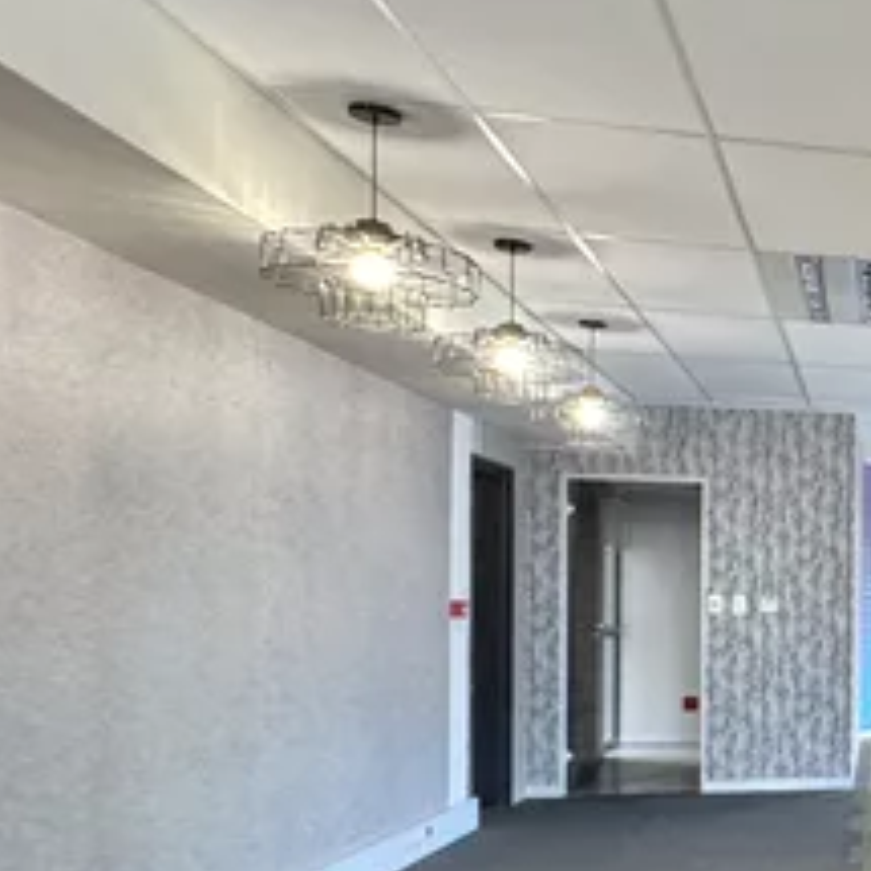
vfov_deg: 36.2
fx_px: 1309
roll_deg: -0.6
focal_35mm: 46
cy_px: 620
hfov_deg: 26.7
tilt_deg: -0.6
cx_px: 1296
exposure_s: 1/50
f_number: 2.2
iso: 400
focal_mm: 2.22
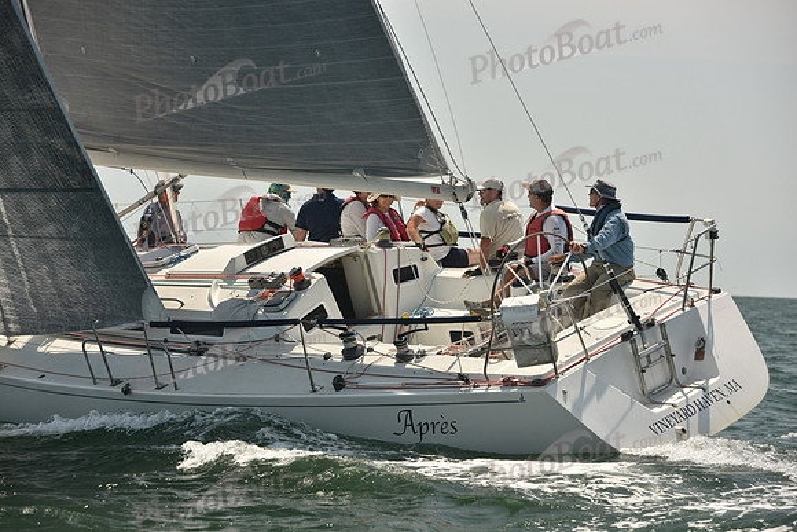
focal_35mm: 135
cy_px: 266
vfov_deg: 10.2
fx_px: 2989
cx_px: 398
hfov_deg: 15.2
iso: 320
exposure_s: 1/1000
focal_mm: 135
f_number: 6.3
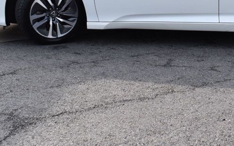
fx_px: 440
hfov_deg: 29.0
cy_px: 35
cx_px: 195
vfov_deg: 18.7
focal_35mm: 69
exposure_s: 1/320
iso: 200
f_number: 7.1
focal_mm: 22
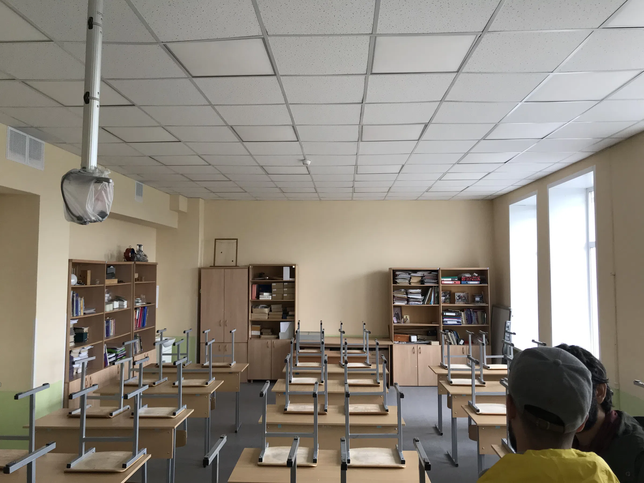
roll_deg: -0.2
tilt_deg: +4.6
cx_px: 322
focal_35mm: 28
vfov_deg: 49.7
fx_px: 521
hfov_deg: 63.4
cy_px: 242
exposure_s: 1/100
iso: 40
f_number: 1.8
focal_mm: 3.99
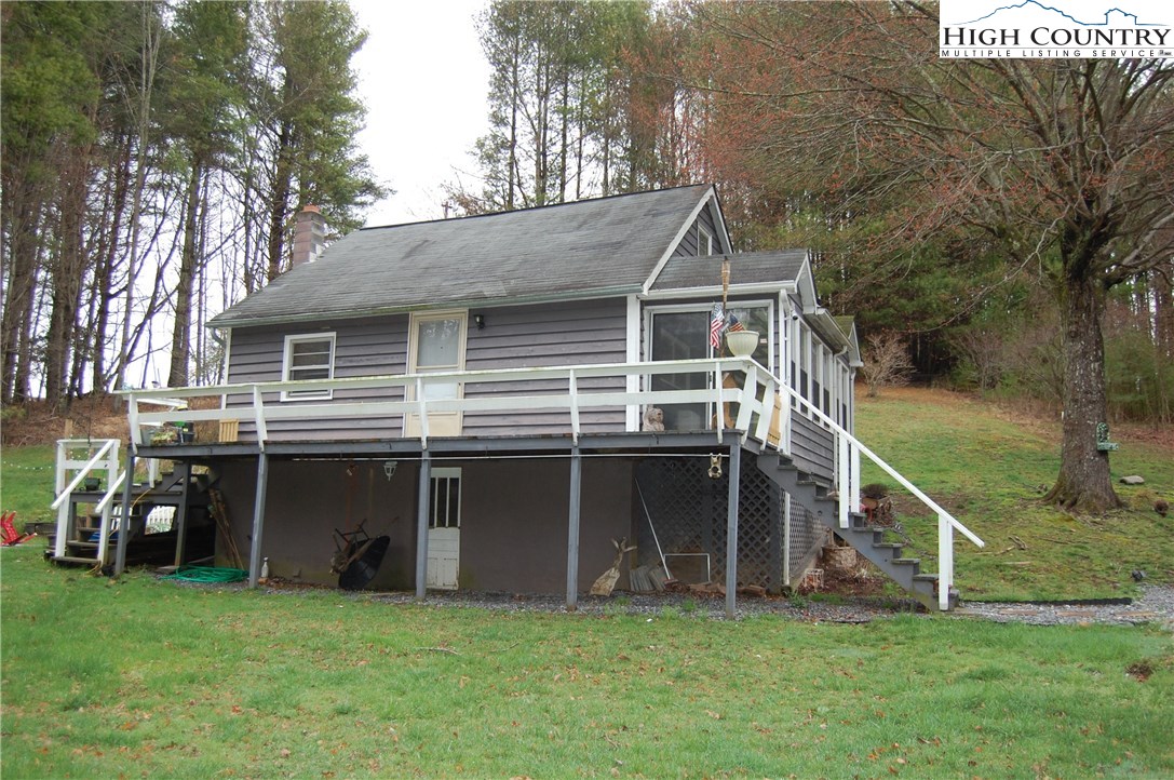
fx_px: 977
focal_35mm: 30
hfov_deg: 62.0
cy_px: 390
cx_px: 587
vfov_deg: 43.5
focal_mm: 20
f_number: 3.8
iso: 400
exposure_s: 1/500
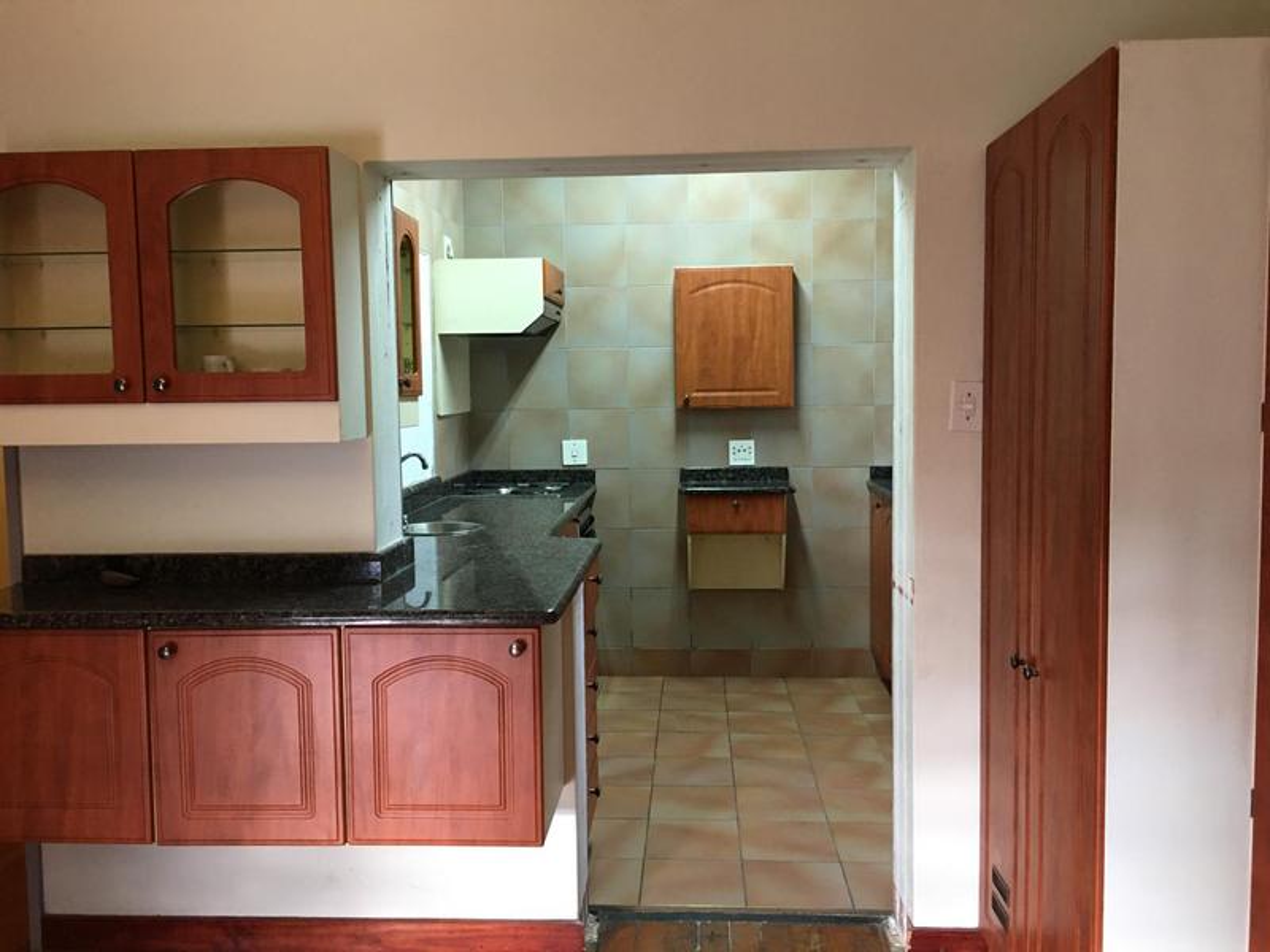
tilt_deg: -3.5
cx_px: 635
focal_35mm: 29
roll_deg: +0.0
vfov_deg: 48.2
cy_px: 476
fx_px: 1064
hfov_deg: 61.7
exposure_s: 1/17
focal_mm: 4.15
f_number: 2.2
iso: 80
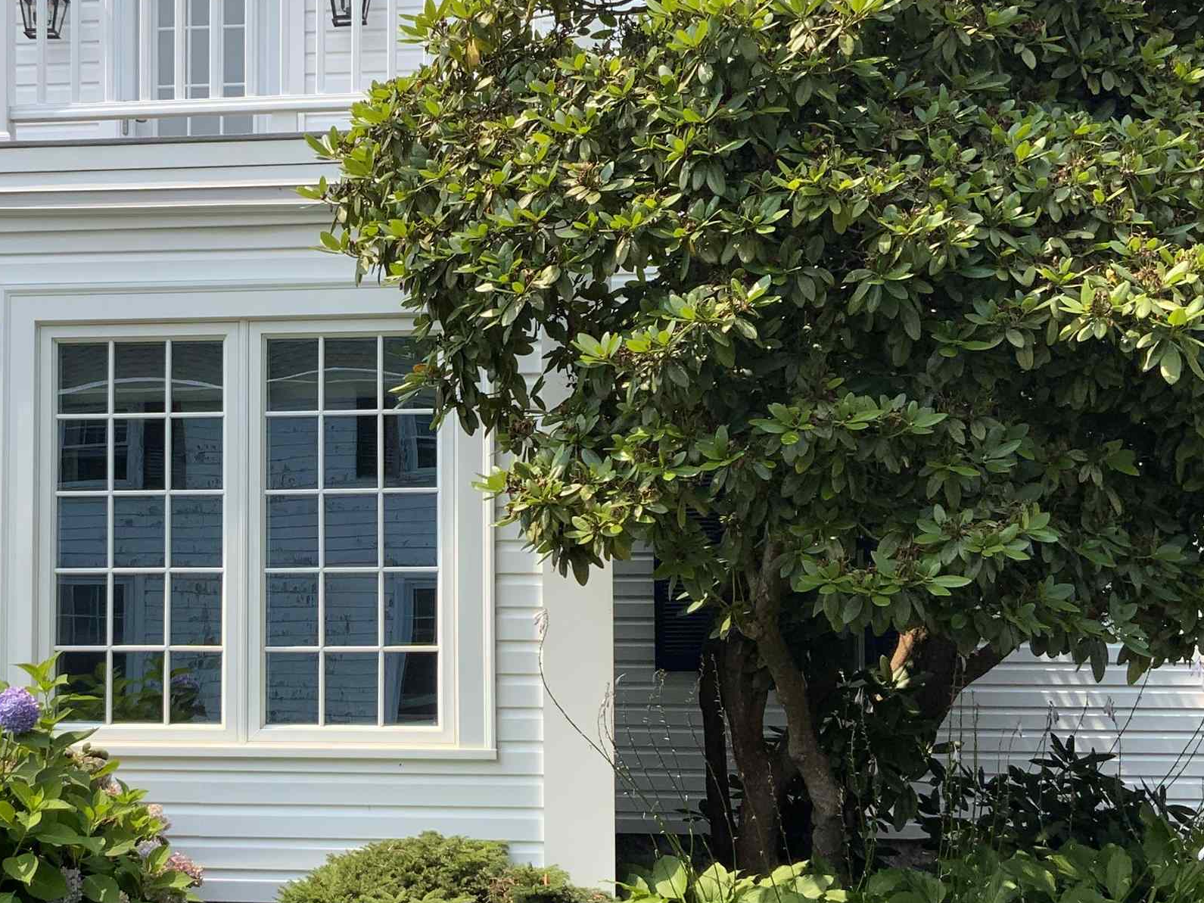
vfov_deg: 26.1
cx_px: 308
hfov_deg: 33.7
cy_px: 535
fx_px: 1948
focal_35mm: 56
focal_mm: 3
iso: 16
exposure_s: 1/1015
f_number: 1.8
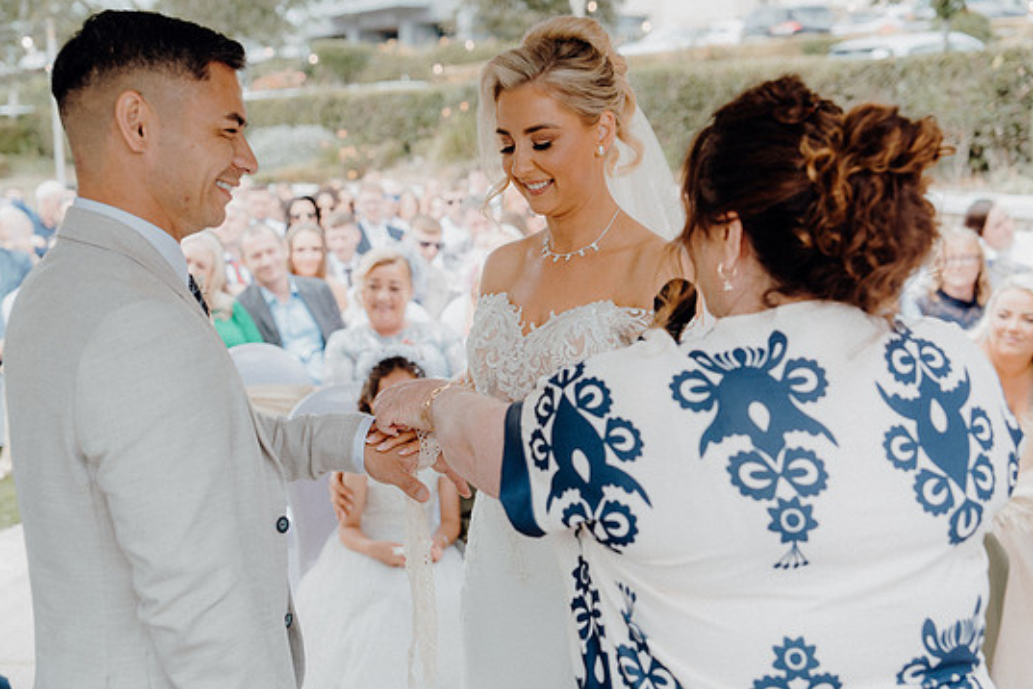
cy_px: 367
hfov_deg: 36.9
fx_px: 1549
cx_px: 504
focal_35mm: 54
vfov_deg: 25.1
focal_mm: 50
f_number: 3.5
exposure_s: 1/200
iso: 125
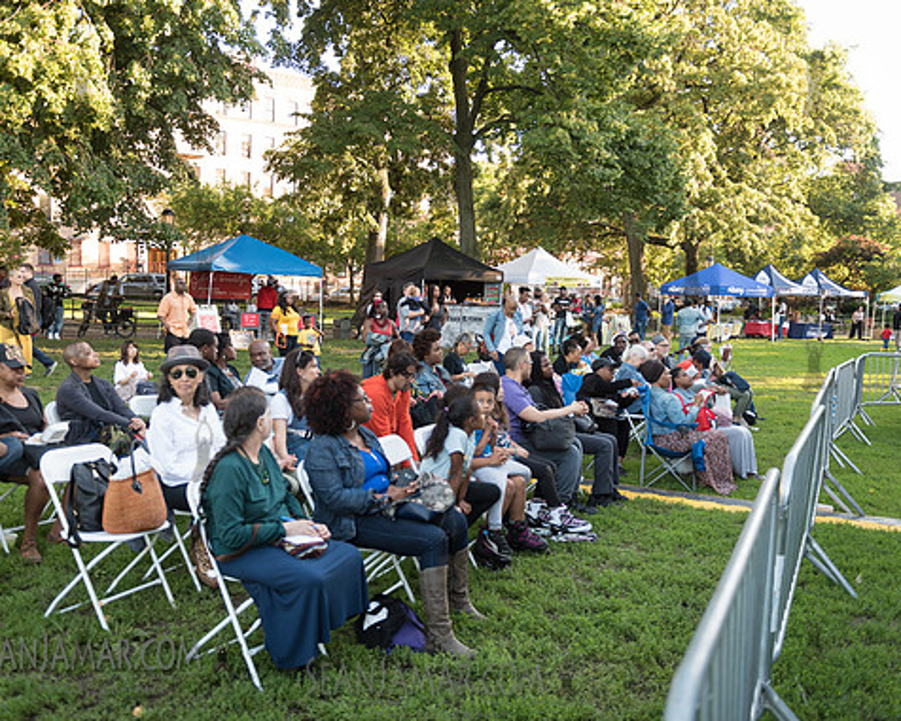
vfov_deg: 45.8
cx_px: 447
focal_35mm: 32
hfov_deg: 55.7
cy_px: 357
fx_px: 853
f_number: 2.8
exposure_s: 1/200
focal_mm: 28
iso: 200
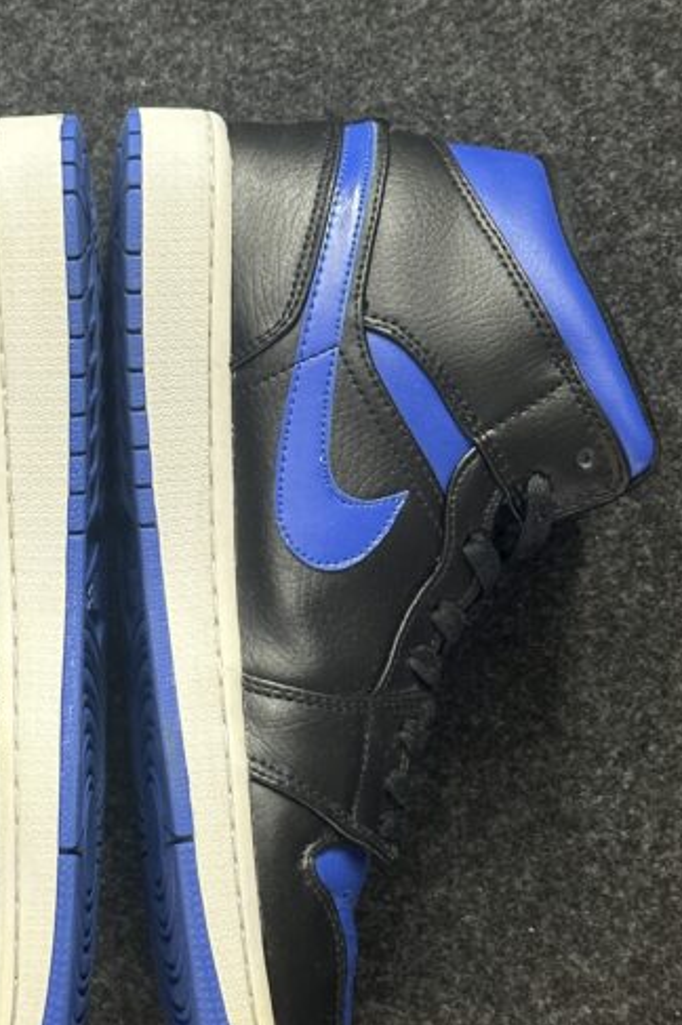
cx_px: 116
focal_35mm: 82
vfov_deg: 24.8
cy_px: 571
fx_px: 2333
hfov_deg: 16.5
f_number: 1.78
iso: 400
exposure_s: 1/34
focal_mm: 6.86
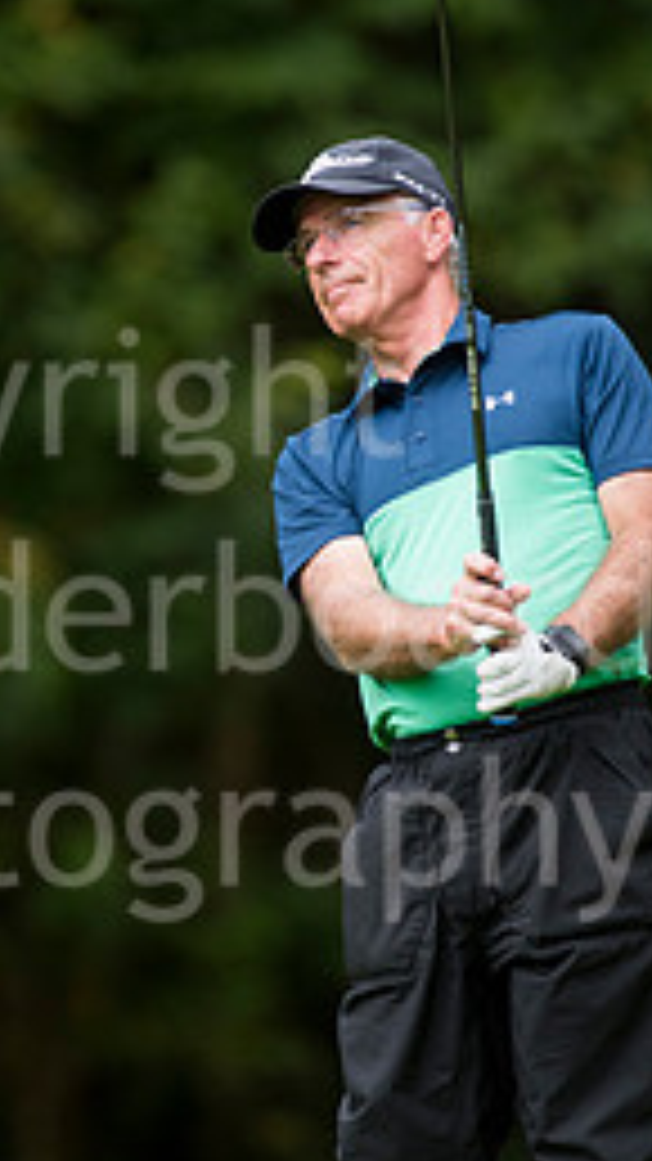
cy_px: 644
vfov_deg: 3.9
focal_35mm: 549
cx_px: 166
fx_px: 16885
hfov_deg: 2.2
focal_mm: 300
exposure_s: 1/1600
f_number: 4
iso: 500
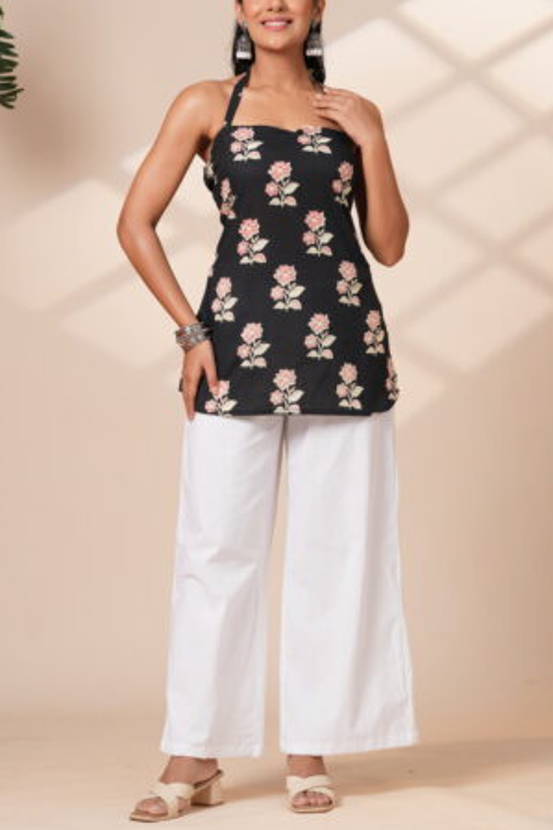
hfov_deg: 13.3
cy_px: 285
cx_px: 294
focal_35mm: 103
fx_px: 2375
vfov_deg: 19.8
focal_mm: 77
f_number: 5.6
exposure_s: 1/160
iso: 640
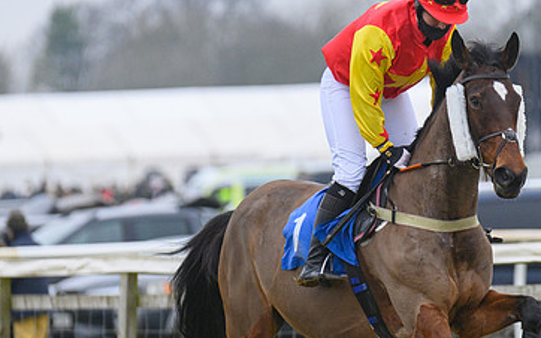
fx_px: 8210
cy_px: 153
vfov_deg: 2.4
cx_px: 428
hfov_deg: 3.8
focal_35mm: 557
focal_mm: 240
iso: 1250
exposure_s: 1/1600
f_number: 5
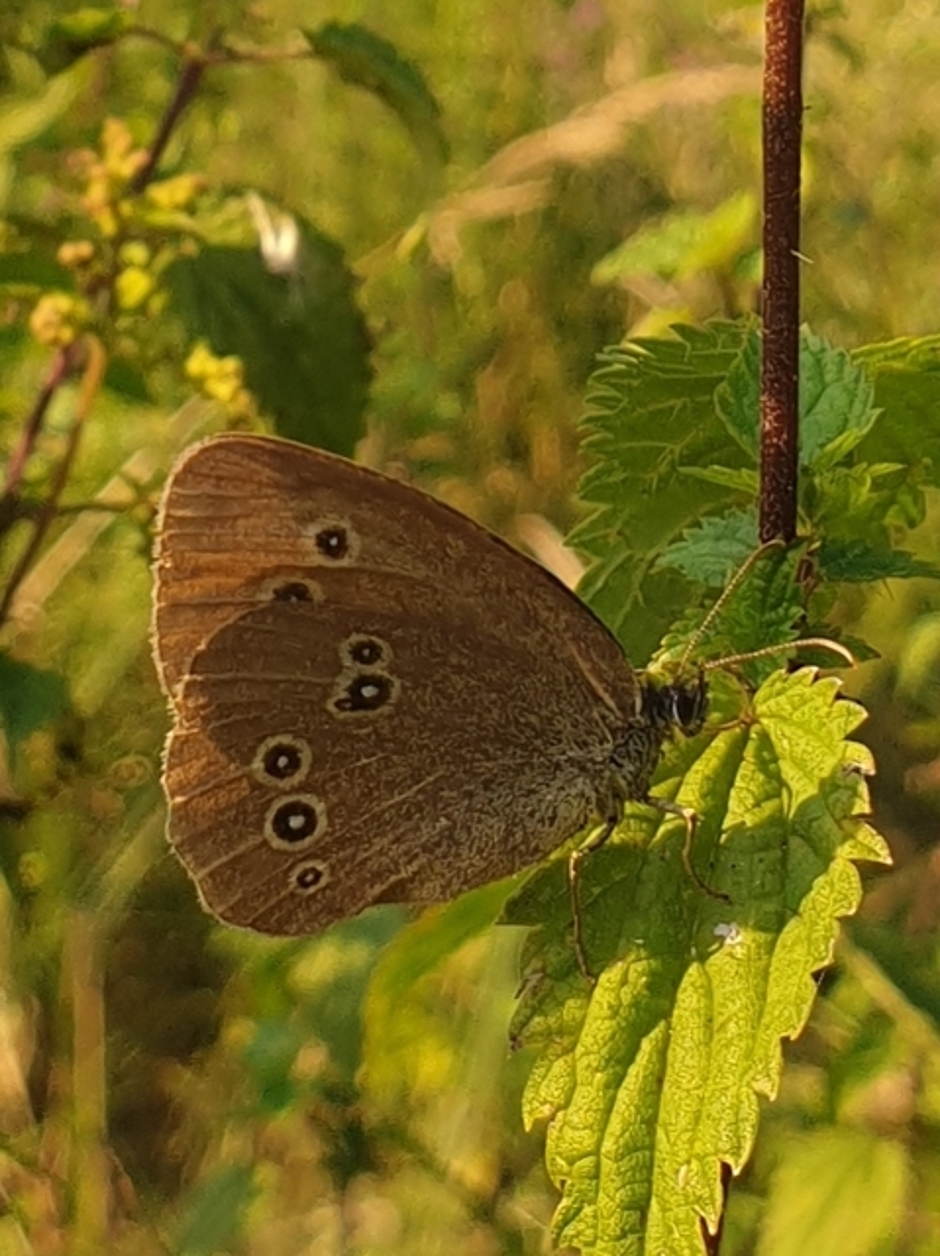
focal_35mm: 26
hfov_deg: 53.0
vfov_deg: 67.3
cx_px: 470
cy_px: 628
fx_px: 943
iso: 50
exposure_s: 1/599
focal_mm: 4.3
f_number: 2.4
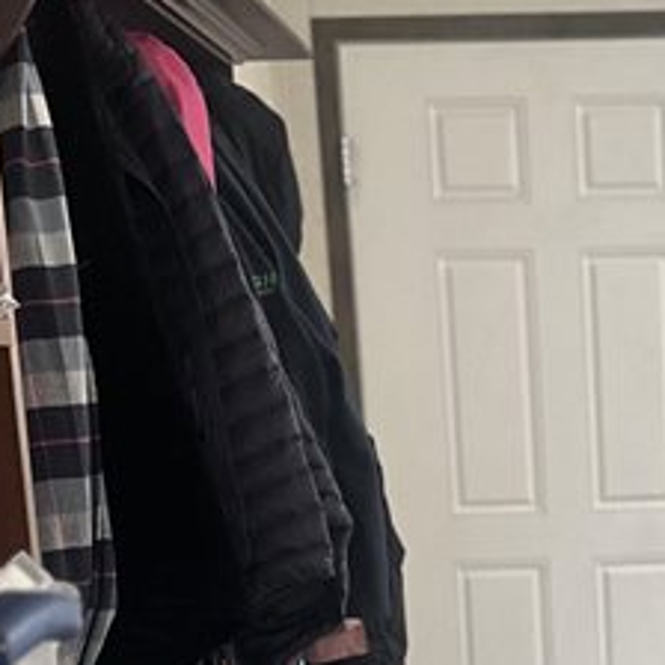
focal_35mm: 91
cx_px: 718
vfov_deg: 18.5
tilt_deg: -10.1
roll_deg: +1.1
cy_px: 704
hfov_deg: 18.4
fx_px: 1978
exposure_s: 1/60
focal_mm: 6.86
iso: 800
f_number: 1.78
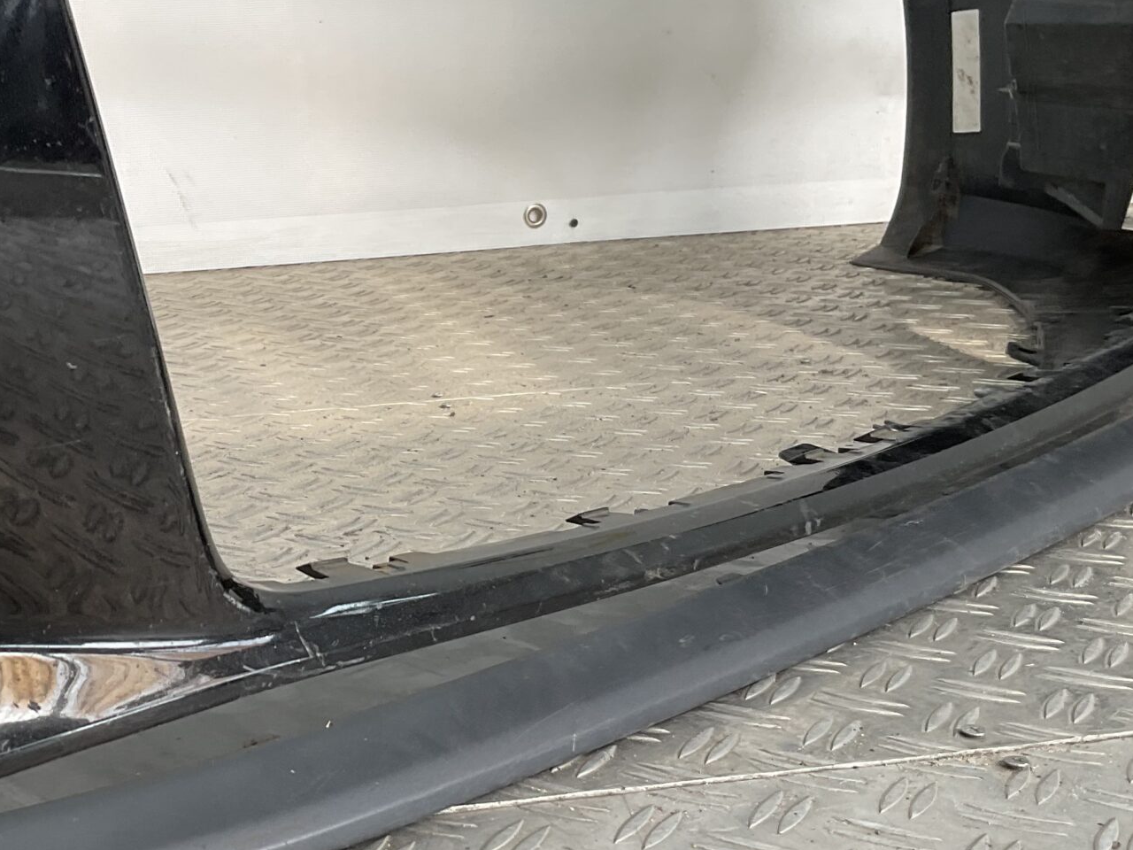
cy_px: 491
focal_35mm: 58
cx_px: 266
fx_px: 1898
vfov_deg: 25.2
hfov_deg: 32.5
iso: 16
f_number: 1.8
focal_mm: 3
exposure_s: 1/171
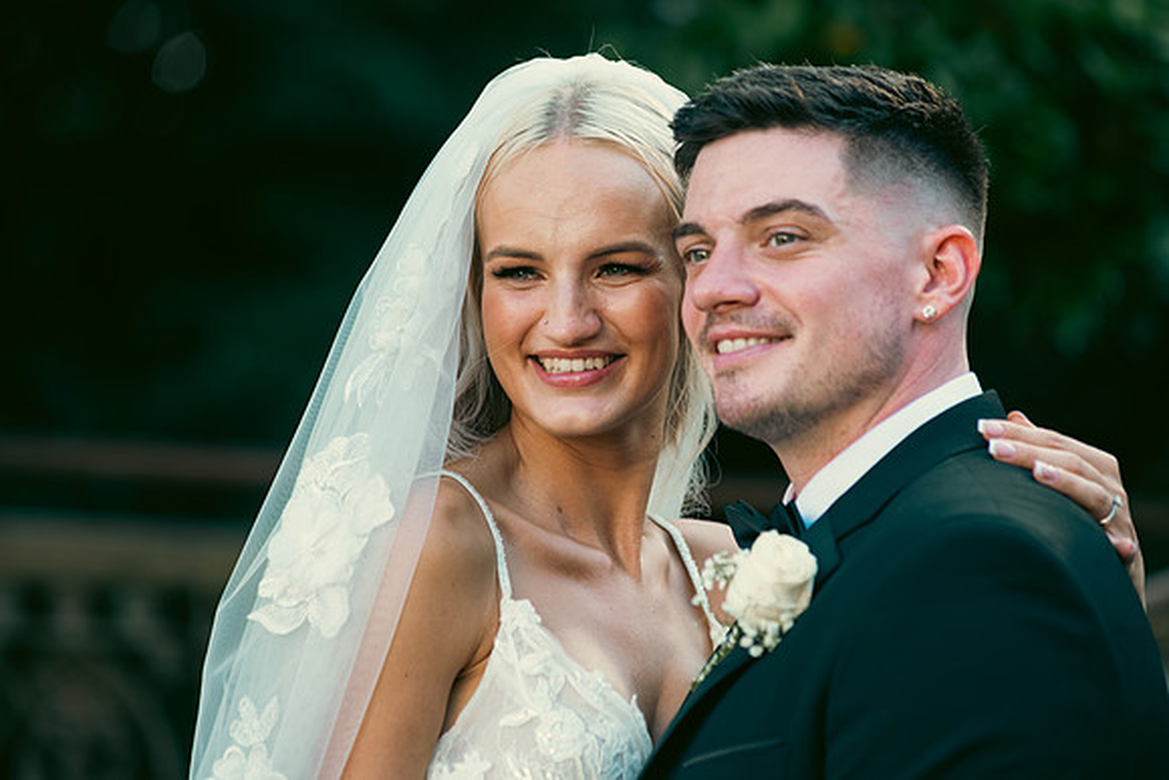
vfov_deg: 8.1
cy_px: 390
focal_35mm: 170
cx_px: 584
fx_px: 5521
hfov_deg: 12.1
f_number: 3.5
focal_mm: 170
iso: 200
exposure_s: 1/200
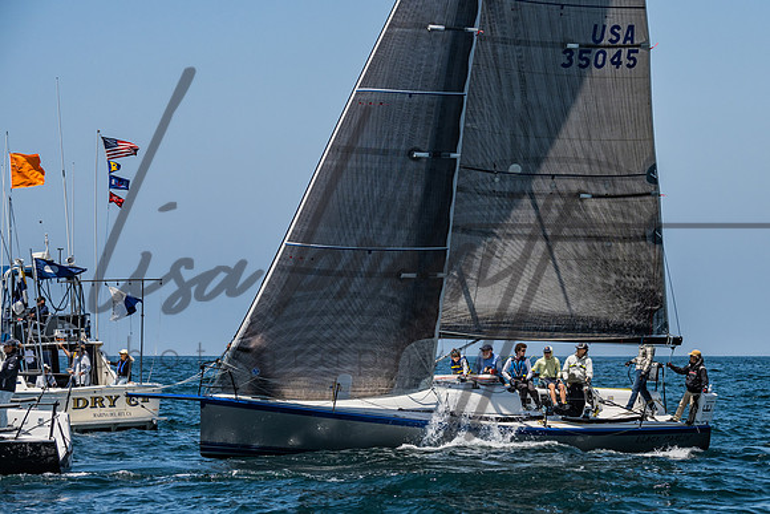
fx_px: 3306
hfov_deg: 13.3
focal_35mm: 155
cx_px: 535
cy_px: 306
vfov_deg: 8.9
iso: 250
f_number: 6.3
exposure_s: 1/2000
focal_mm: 110
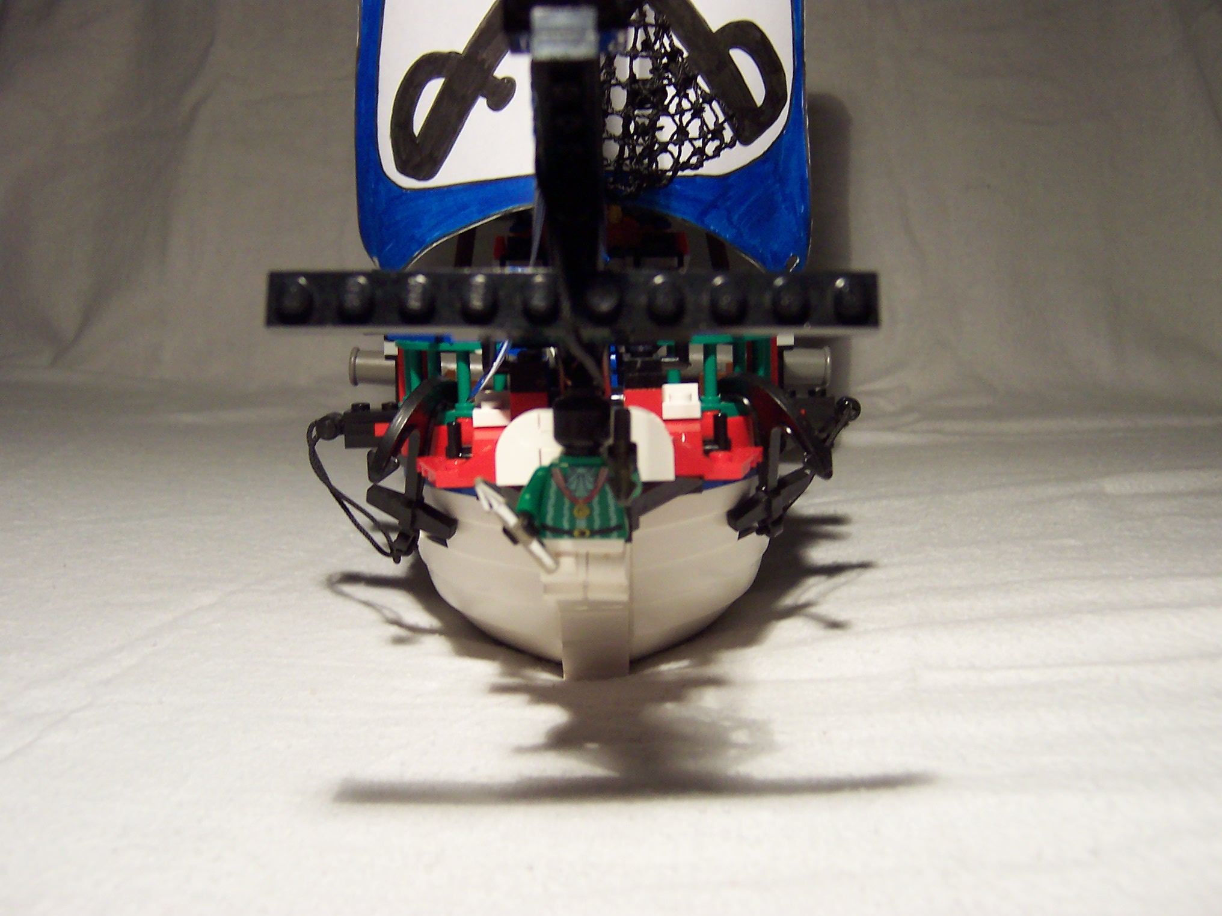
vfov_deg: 39.7
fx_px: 1271
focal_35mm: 36
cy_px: 458
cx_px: 611
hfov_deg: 51.4
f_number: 2.8
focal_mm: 5.6
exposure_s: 1/30
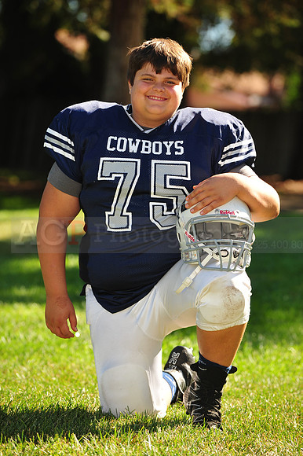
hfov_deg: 8.6
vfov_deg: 12.8
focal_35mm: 160
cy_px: 228
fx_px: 2022
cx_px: 152
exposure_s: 1/500
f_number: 4.5
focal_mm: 160
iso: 200
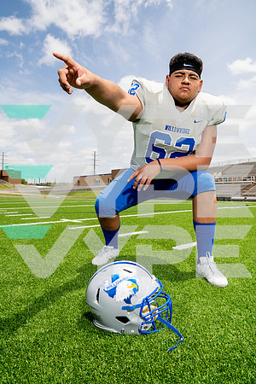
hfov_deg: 53.1
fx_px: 256
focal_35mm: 24
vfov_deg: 73.7
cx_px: 128
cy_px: 192
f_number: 8
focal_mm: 24
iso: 100
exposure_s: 1/250
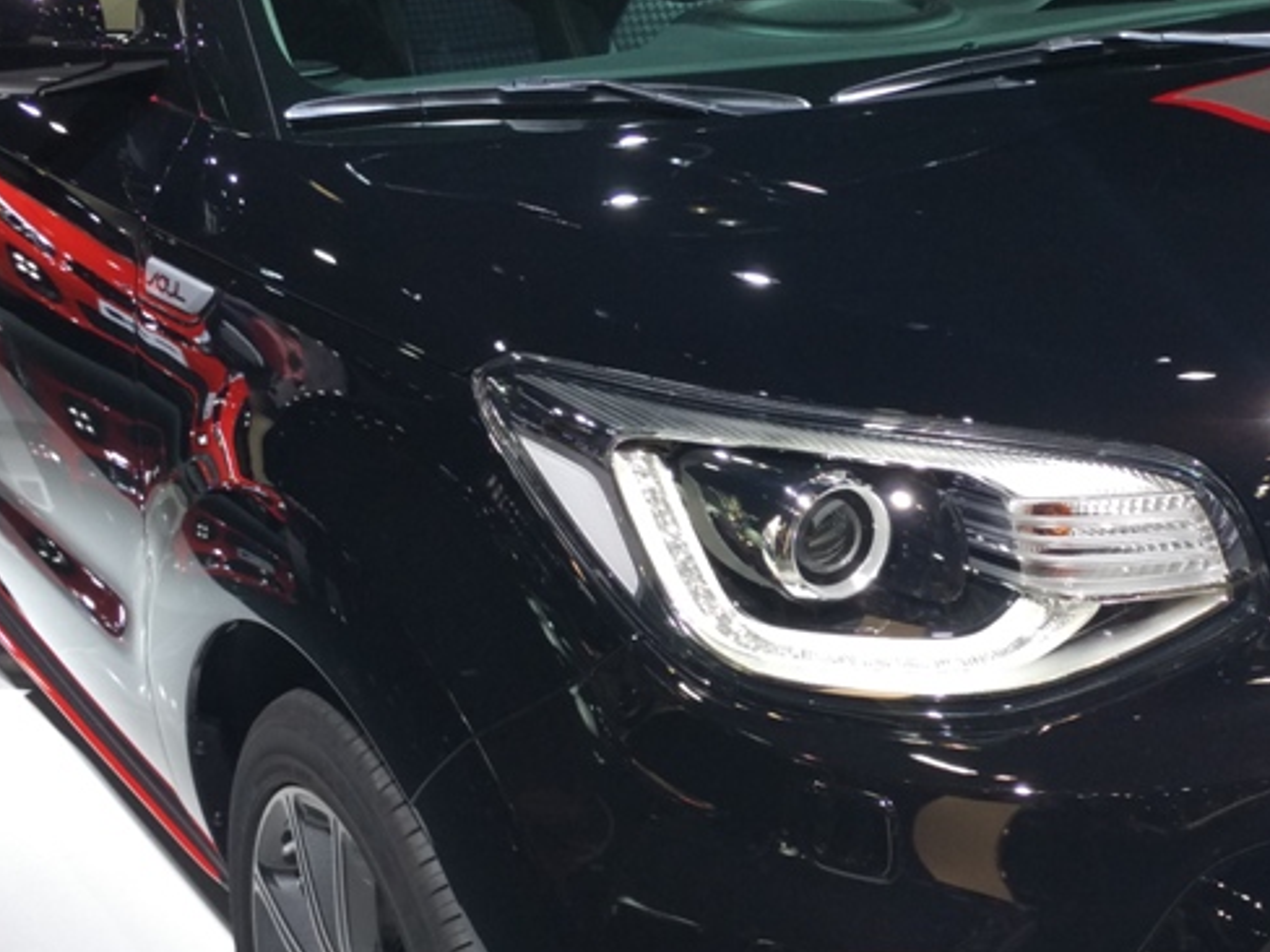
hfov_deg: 30.4
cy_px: 544
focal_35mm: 63
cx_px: 890
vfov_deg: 23.3
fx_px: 2311
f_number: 2
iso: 142
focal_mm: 4.12
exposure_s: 1/100
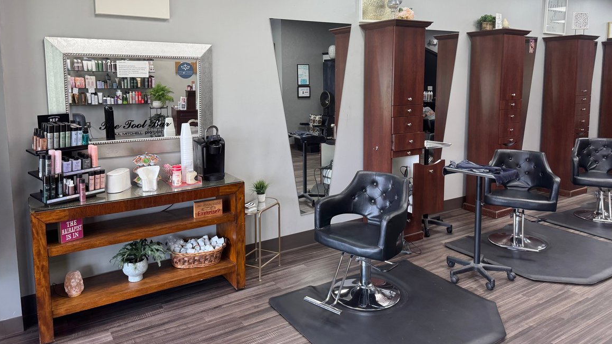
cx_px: 300
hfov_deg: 69.8
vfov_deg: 42.6
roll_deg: +0.8
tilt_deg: -6.2
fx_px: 438
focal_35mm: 27
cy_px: 127
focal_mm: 6.76
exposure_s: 1/120
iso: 125
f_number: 1.78
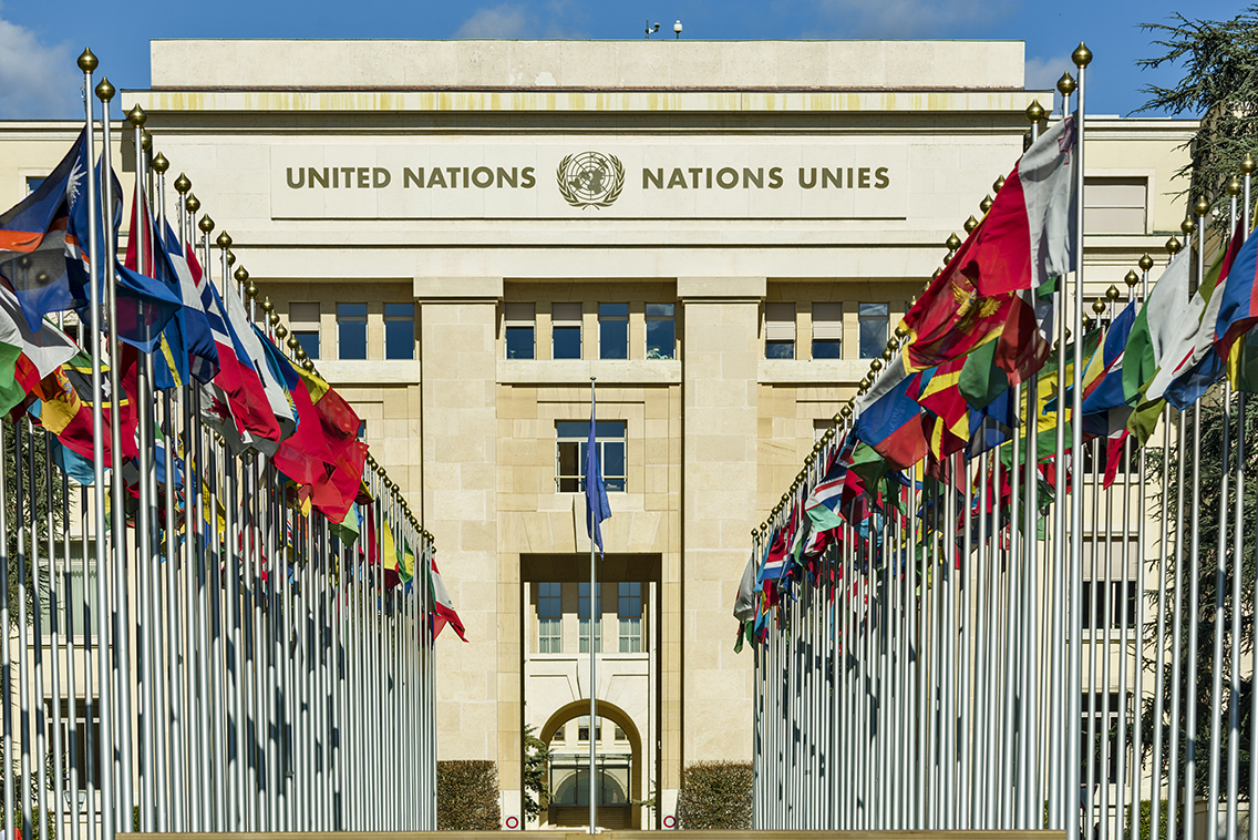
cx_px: 629
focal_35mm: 175
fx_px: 6116
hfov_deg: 11.7
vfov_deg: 7.9
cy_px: 420
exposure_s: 1/800
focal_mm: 175
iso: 200
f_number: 8
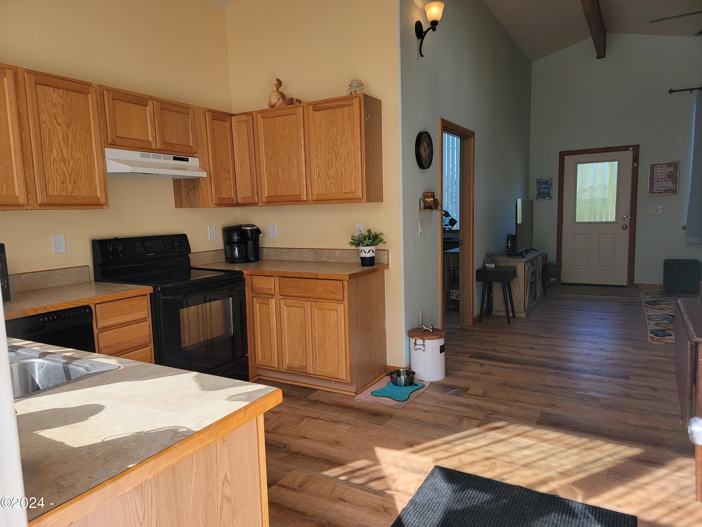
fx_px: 487
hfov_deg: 71.6
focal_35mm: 24
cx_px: 351
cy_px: 264
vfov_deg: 56.8
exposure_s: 1/140
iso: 16
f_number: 1.8
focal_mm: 6.7
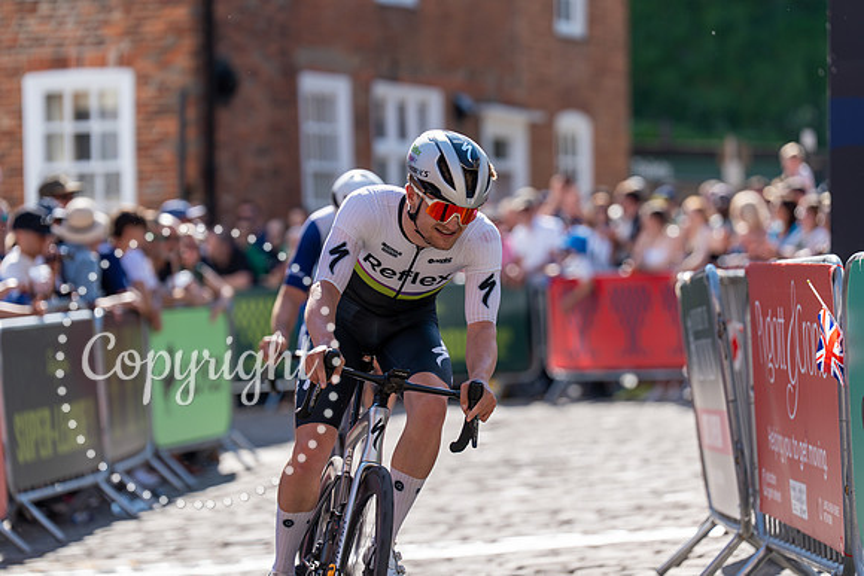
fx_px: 4273
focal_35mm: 178
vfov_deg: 7.7
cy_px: 288
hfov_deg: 11.5
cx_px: 432
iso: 160
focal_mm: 178
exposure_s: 1/1000
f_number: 3.5
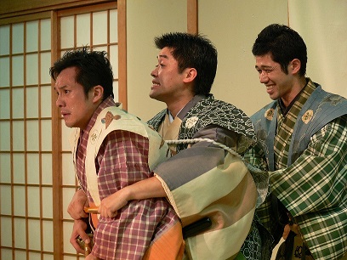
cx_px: 174
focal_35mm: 180
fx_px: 1804
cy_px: 130
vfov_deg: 8.2
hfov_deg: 11.0
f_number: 3.6
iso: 200
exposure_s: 1/30
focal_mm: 38.1
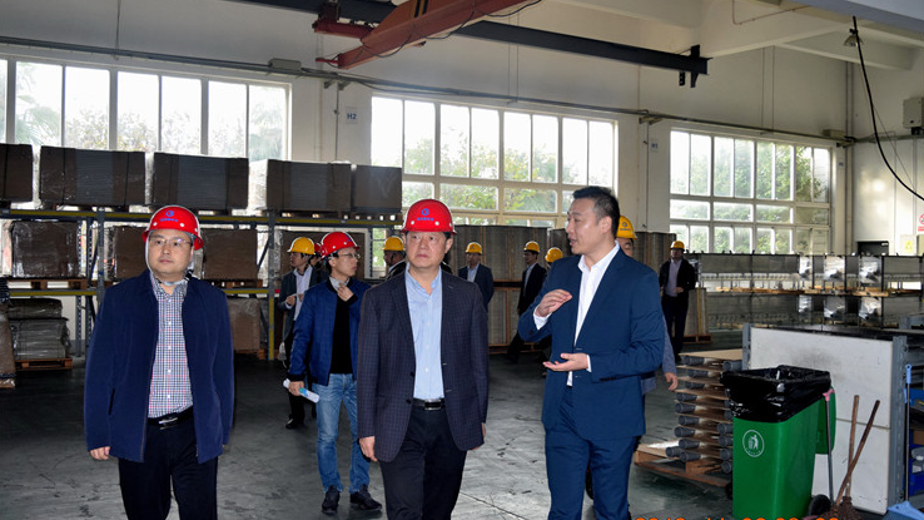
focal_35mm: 38
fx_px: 931
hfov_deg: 52.8
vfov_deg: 31.2
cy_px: 263
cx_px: 462
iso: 800
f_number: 5.6
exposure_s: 1/125
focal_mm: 24
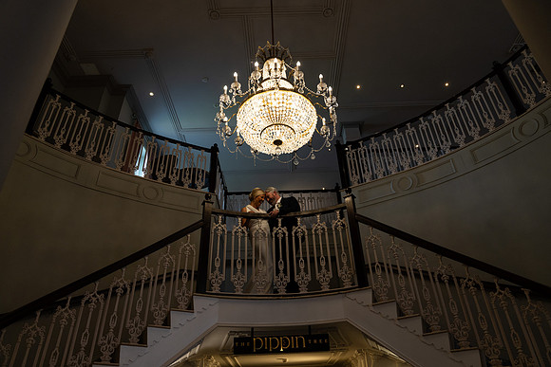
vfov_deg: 53.2
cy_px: 184
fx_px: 367
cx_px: 276
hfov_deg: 73.7
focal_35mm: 24
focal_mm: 24
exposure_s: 1/160
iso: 1000
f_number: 4
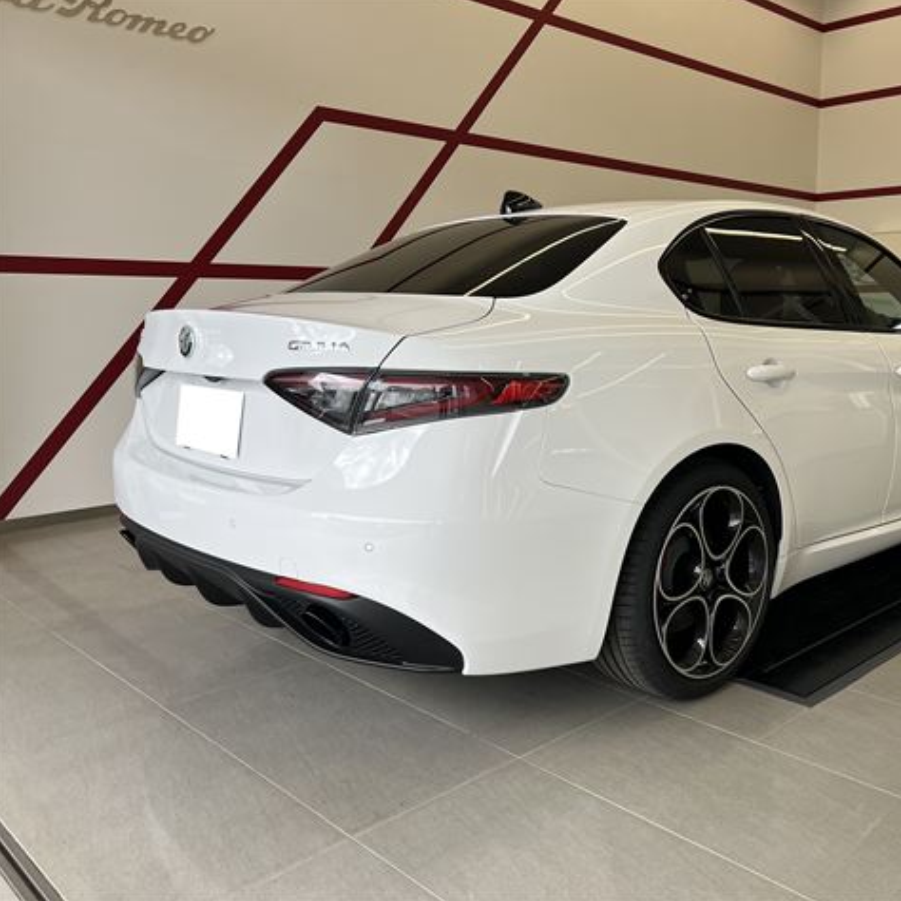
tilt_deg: -9.7
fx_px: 913
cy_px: 449
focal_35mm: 31
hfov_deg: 51.6
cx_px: 601
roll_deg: +1.0
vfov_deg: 52.5
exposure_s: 1/932
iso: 50
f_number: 1.5
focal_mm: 5.7
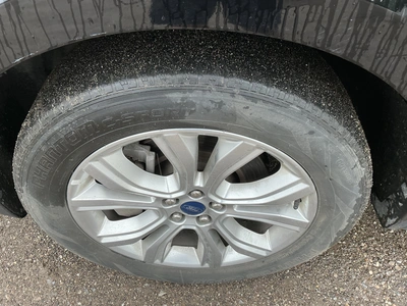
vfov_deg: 49.7
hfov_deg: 63.4
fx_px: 329
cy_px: 153
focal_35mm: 28
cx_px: 204
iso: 40
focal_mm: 3
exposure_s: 1/122
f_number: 1.8
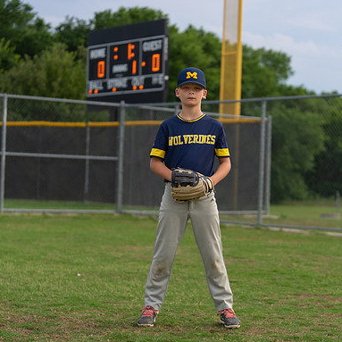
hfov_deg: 19.3
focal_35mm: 90
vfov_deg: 19.3
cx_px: 200
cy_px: 171
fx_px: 1006
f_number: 2.8
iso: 160
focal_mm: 70
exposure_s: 1/320
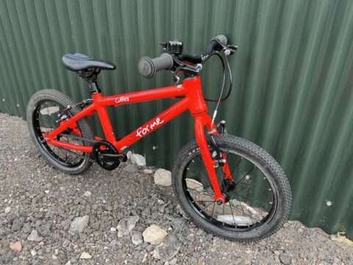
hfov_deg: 67.3
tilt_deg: -28.2
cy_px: 132
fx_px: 265
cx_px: 176
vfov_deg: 53.1
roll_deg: -1.1
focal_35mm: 26
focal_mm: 5.1
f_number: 1.6
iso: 50
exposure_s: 1/333
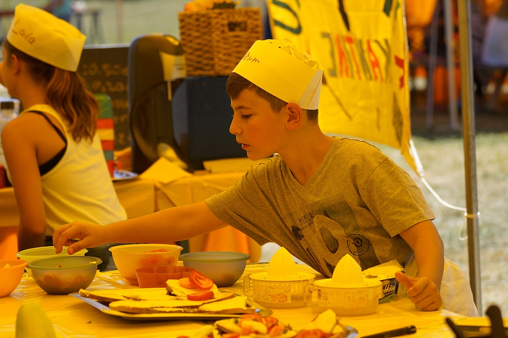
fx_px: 1919
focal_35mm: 136
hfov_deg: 15.1
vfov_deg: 10.1
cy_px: 169
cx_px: 254
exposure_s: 1/400
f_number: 4.5
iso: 100
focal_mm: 90
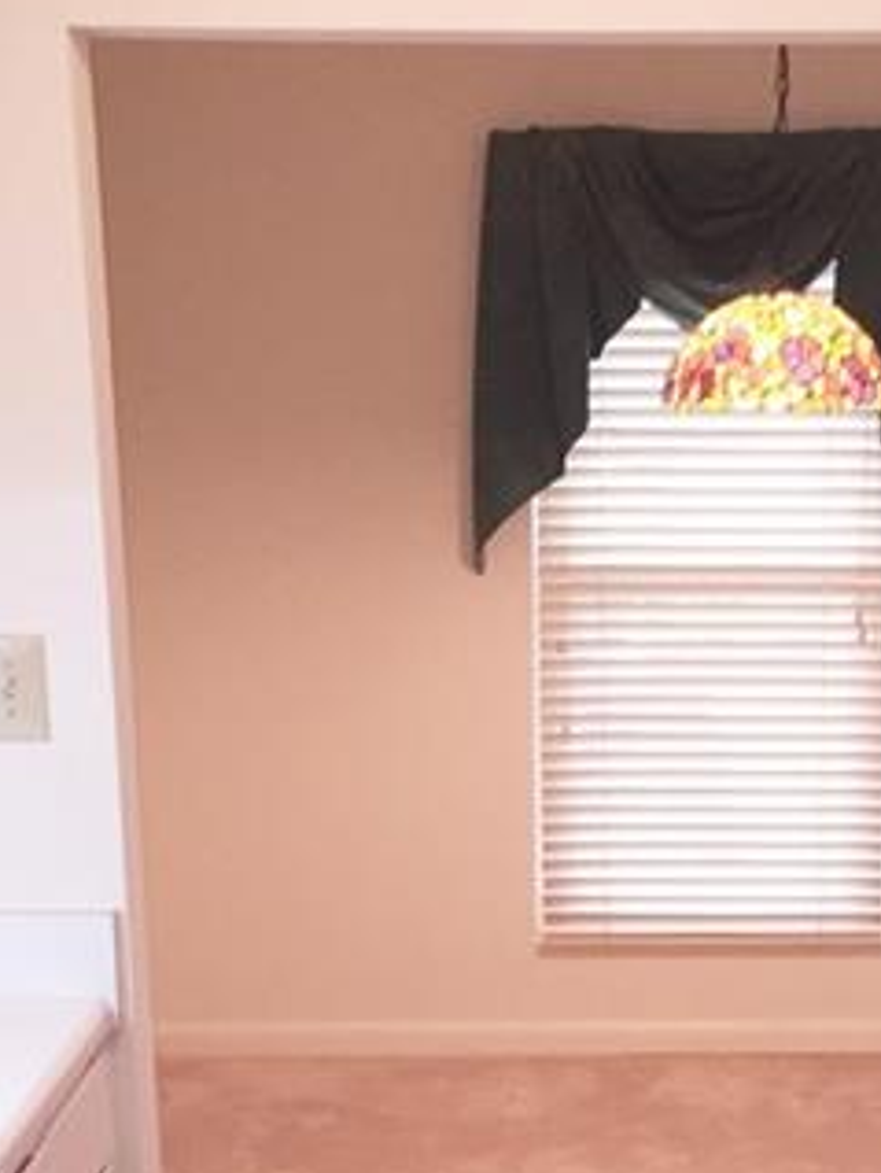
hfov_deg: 20.9
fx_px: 2372
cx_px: 645
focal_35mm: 70
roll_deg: +0.2
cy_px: 1018
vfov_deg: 26.9
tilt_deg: -16.2
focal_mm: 4.15
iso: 64
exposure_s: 1/30
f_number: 2.2
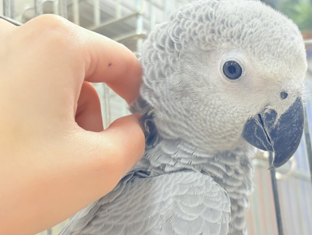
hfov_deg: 27.7
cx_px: 197
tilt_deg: +15.3
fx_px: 631
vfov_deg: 21.0
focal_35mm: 70
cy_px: 141
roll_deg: +5.6
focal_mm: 5.96
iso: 50
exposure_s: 1/66
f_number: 1.6
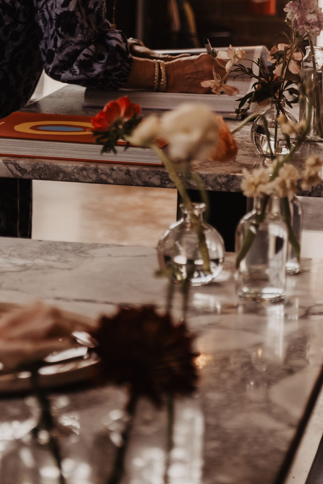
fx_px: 2221
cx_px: 180
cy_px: 52
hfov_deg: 8.3
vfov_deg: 12.4
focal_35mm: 165
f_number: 2.8
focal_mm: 55
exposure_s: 1/125
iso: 320
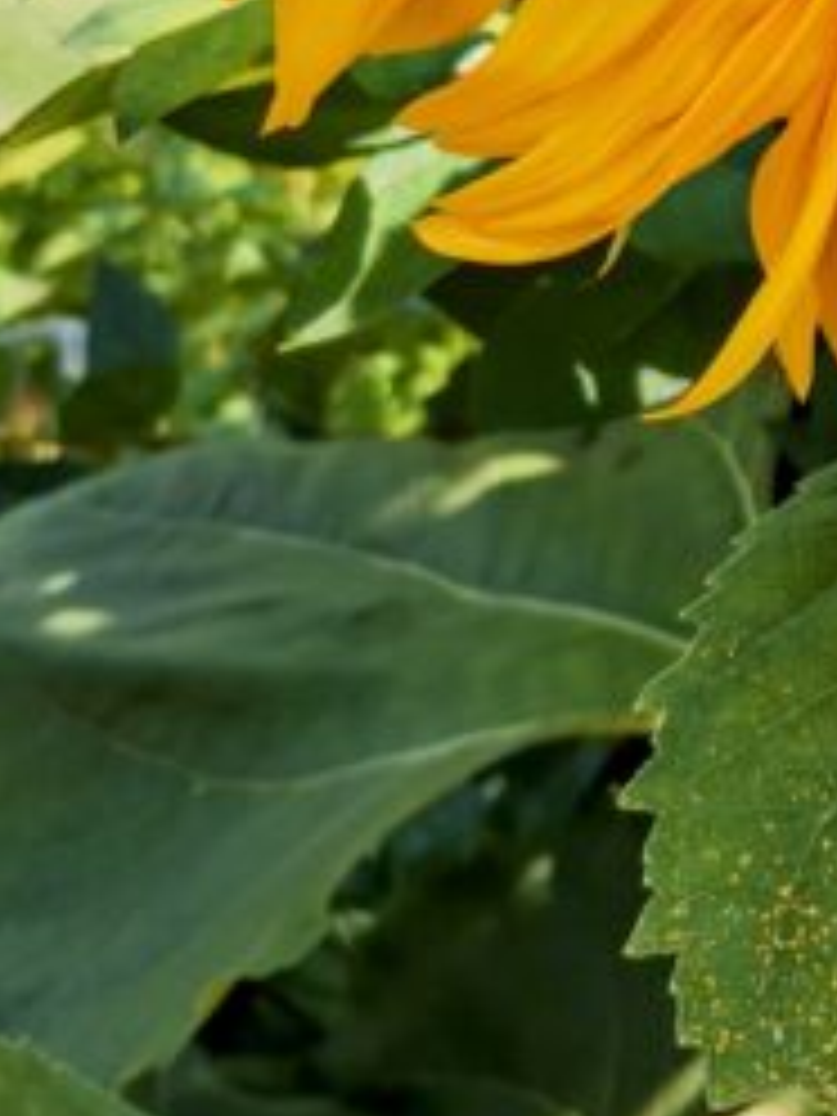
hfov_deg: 16.7
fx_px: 2708
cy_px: -207
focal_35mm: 84
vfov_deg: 21.7
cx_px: 1058
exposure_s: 1/885
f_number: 1.8
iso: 50
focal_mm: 4.75
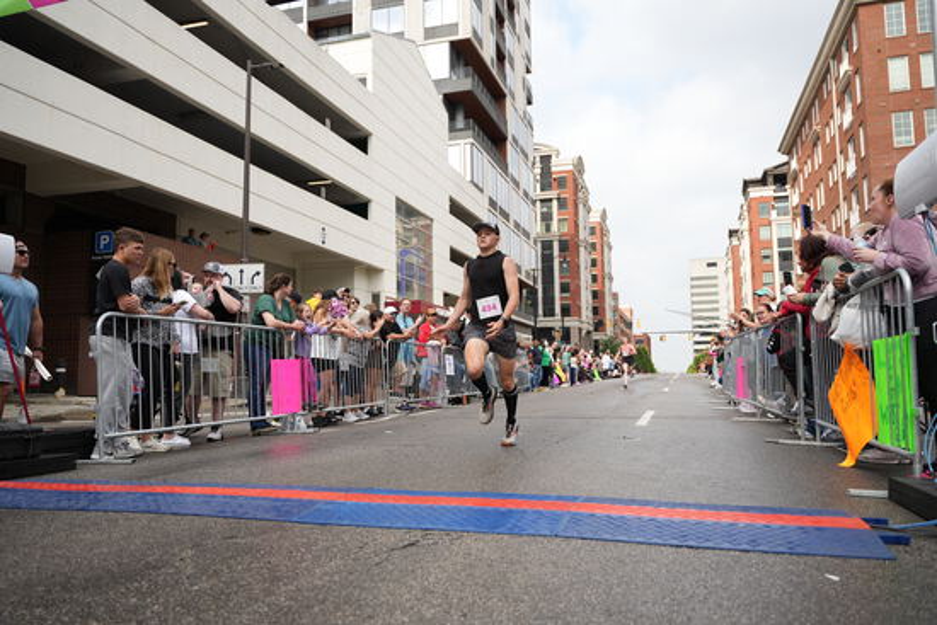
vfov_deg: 46.4
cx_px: 468
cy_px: 312
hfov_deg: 65.5
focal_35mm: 28
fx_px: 729
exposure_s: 1/1000
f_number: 2.8
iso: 125
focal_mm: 28
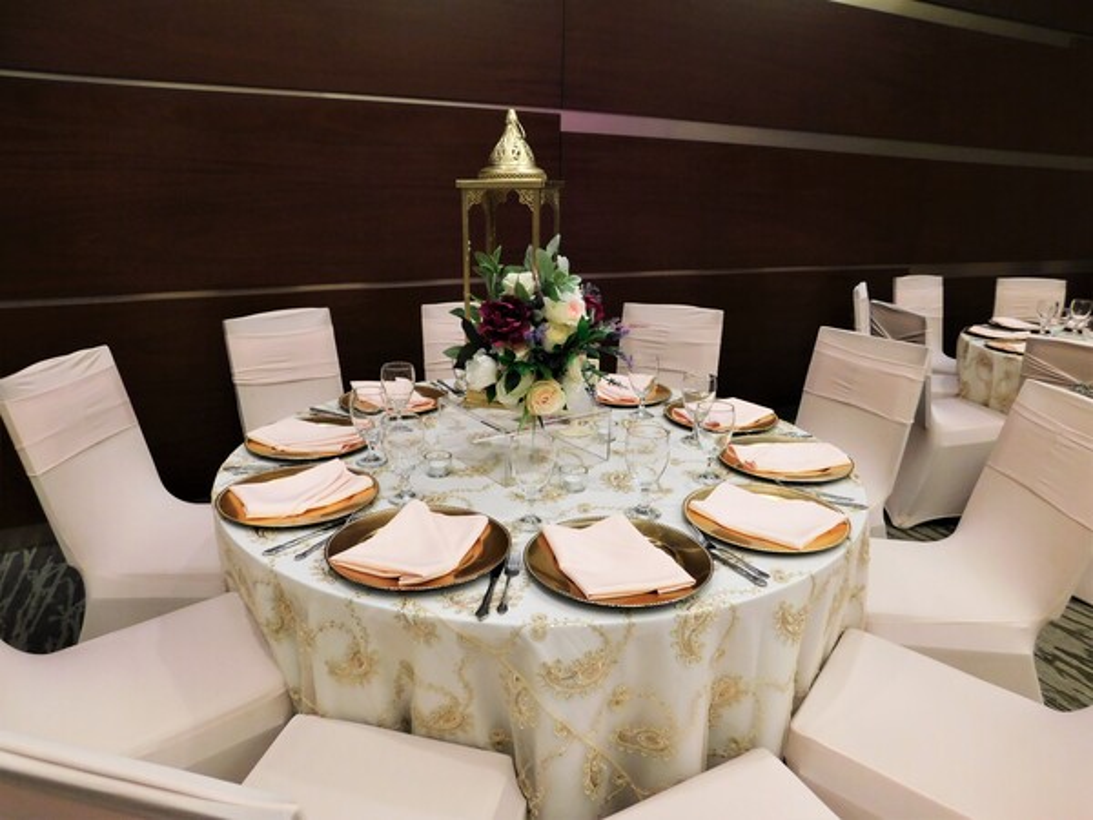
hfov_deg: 73.9
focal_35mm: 23
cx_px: 546
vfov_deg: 58.9
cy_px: 410
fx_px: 726
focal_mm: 4
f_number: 3
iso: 280
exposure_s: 1/30
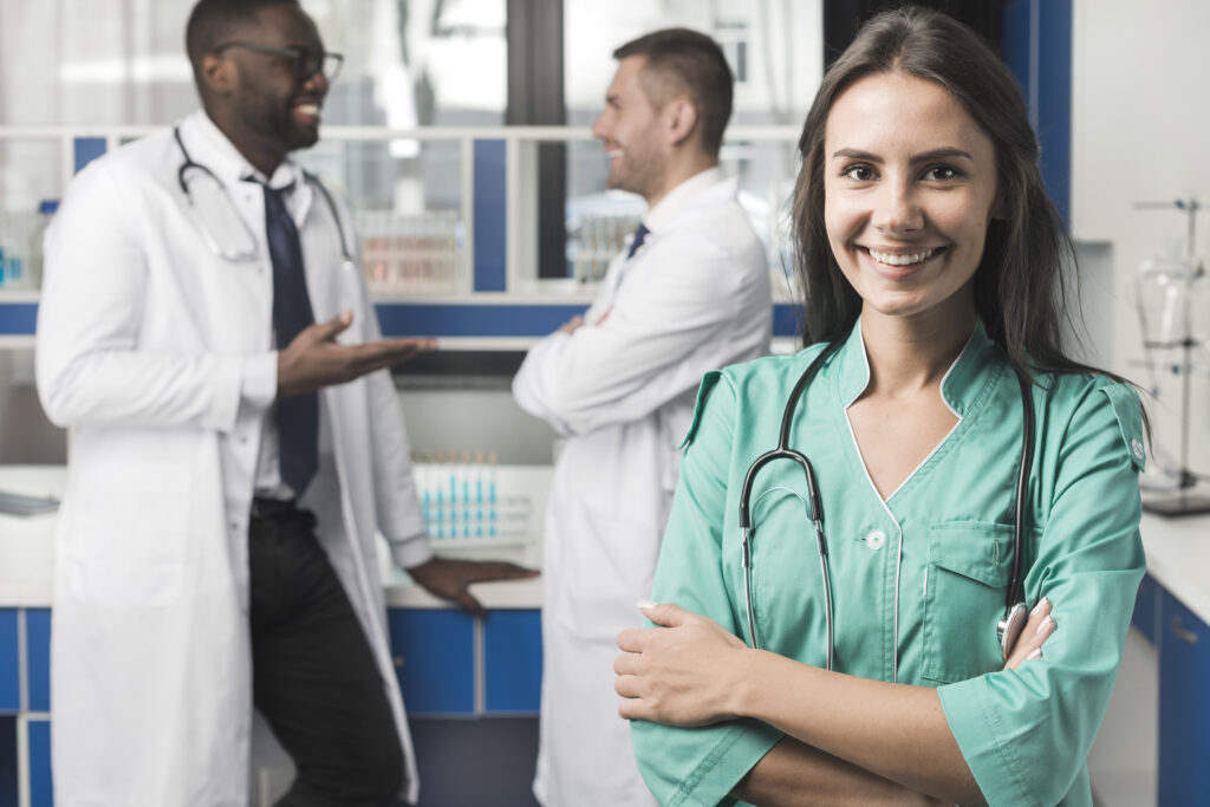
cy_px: 404
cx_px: 605
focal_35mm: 50
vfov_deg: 27.0
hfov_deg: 39.6
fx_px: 1681
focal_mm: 50
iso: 160
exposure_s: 1/50
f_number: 5
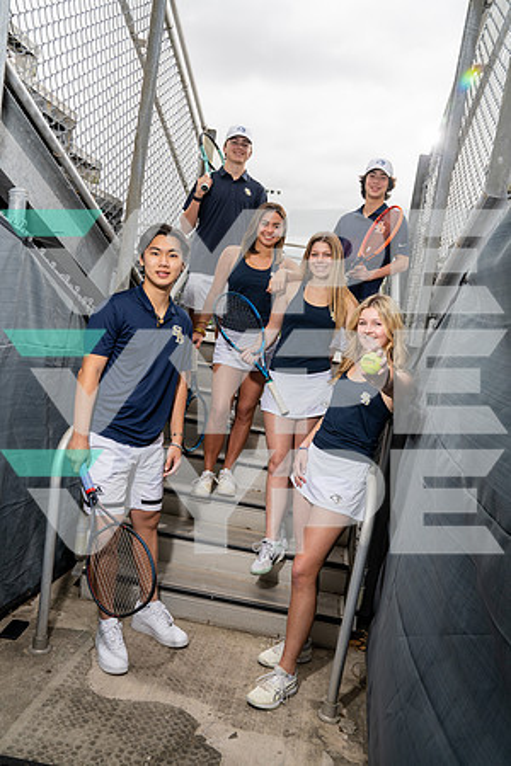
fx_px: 660
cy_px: 383
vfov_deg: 60.3
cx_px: 256
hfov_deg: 42.3
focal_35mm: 31
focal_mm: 31
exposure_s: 1/160
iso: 200
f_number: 8
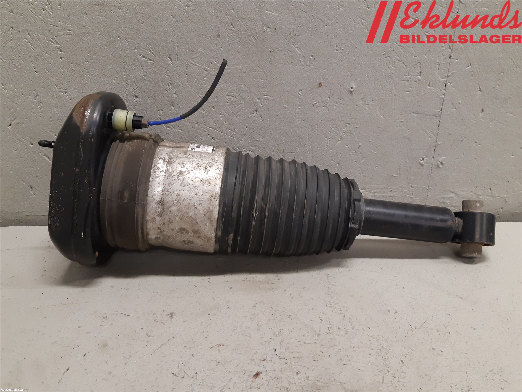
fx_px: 392
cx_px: 261
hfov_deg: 67.3
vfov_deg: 53.1
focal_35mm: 26
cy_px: 196
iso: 160
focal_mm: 3.93
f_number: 1.7
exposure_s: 1/50
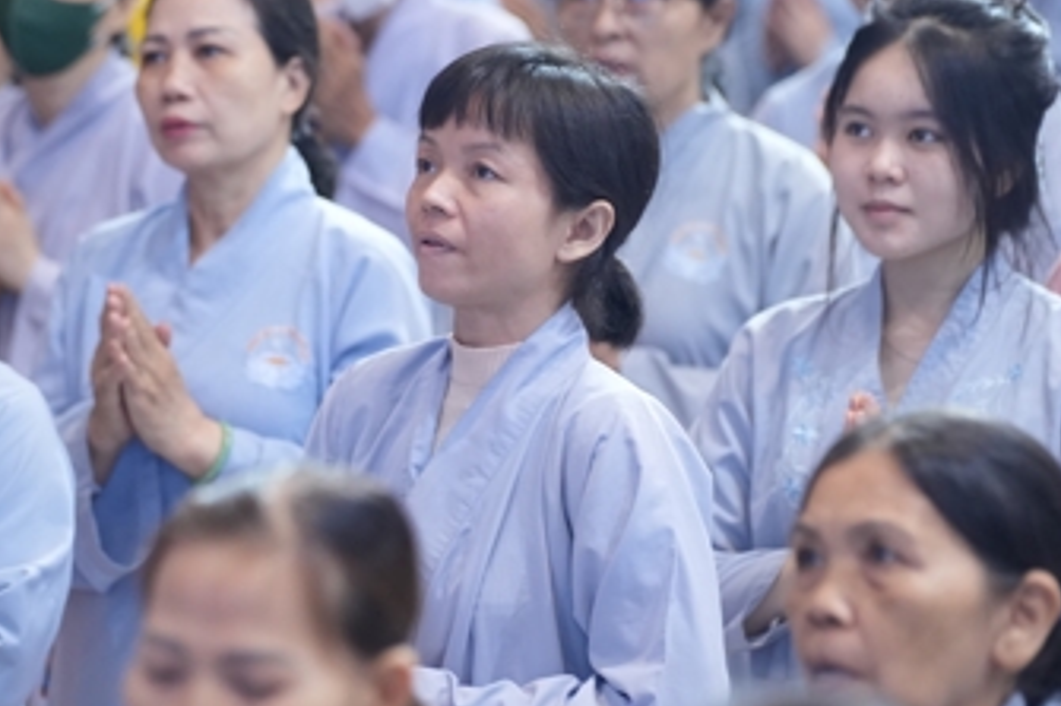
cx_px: 320
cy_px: 252
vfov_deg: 5.7
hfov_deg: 8.6
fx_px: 7040
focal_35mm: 239
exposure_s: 1/160
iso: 3200
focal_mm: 123
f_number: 2.8
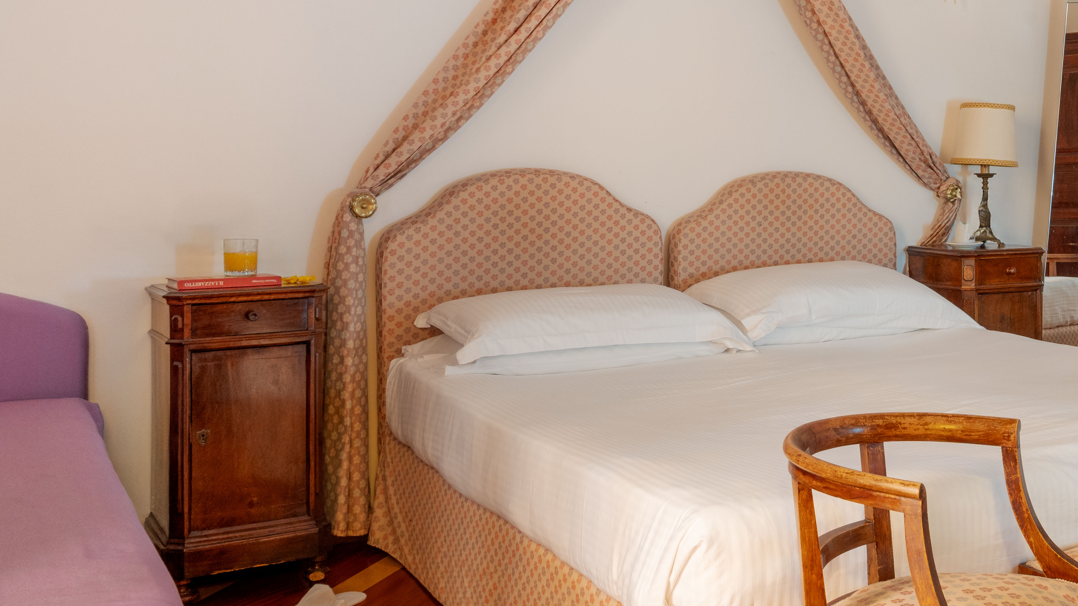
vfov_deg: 26.8
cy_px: 152
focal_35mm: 44
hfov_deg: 43.6
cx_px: 900
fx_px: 1258
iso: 640
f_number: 11
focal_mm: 24
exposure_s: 6
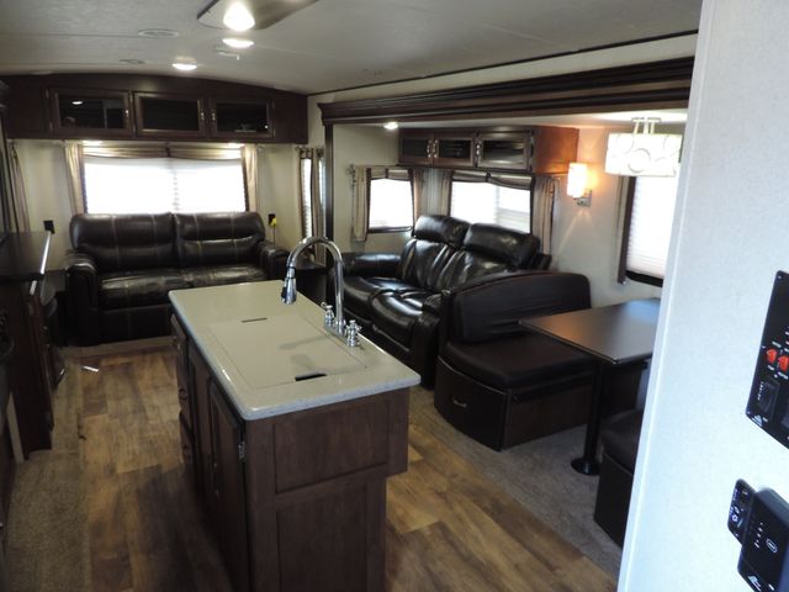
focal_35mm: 24
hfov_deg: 71.6
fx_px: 547
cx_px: 394
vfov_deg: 56.8
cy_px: 296
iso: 400
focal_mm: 4.3
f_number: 3
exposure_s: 1/25
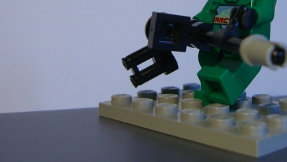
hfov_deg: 31.3
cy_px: 7
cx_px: 213
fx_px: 503
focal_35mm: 66
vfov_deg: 17.9
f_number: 2.8
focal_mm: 7.9
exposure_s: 1/80
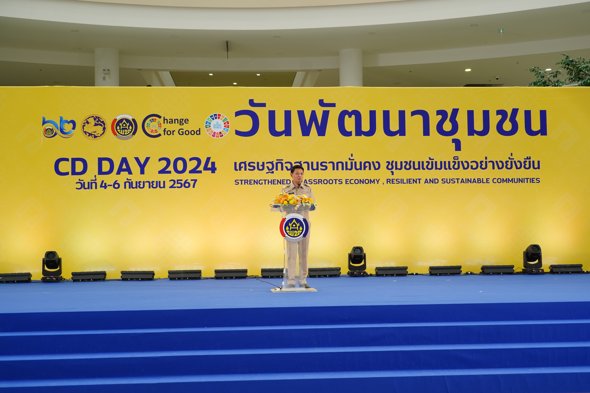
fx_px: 688
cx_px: 295
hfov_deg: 46.4
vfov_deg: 31.9
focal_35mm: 42
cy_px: 196
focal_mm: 42
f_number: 4.5
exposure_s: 1/80
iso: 320
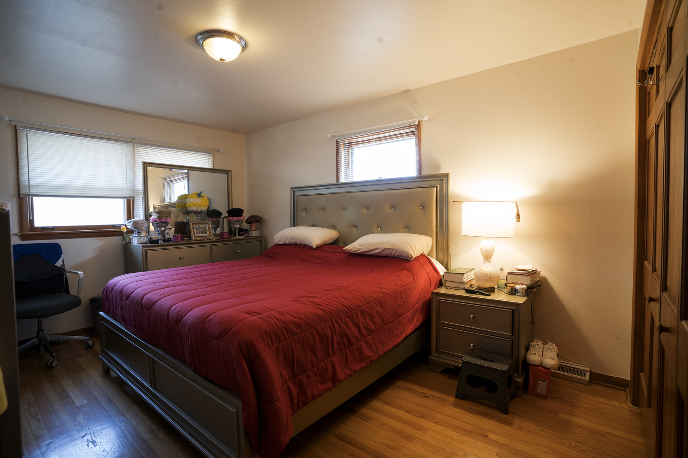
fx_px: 325
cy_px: 229
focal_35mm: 17
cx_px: 344
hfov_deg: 93.3
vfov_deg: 70.4
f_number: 9
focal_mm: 17
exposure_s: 1
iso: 100
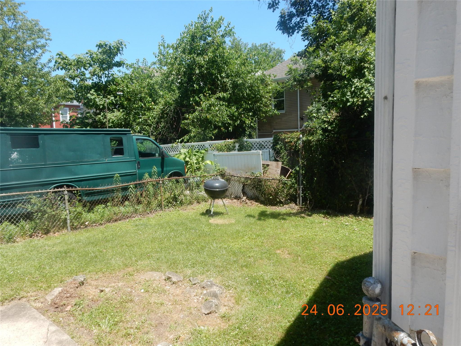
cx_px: 230
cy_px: 173
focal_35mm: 25
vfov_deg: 54.9
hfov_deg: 69.4
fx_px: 333
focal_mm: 4.5
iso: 125
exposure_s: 1/400
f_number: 4.5
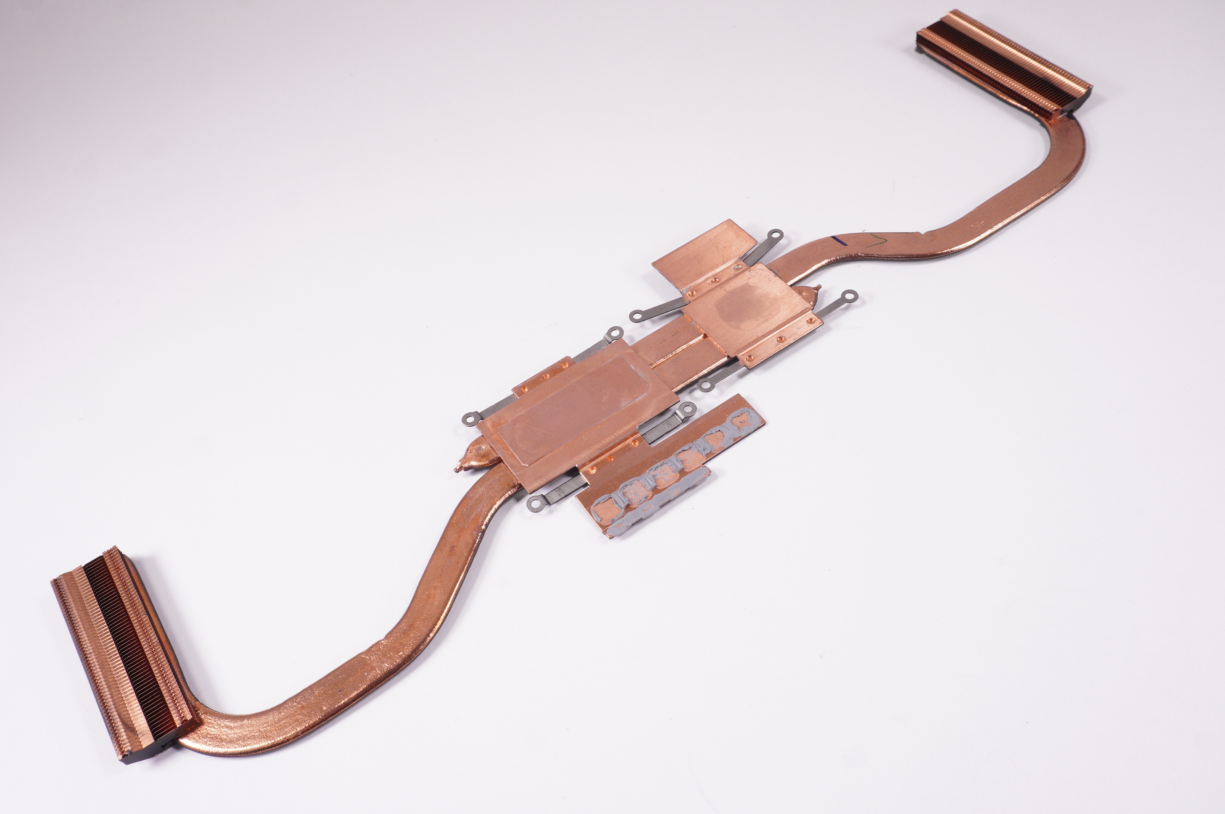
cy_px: 401
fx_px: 1106
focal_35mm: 33
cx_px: 602
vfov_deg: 40.5
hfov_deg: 58.0
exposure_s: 1/200
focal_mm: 21
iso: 640
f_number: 9
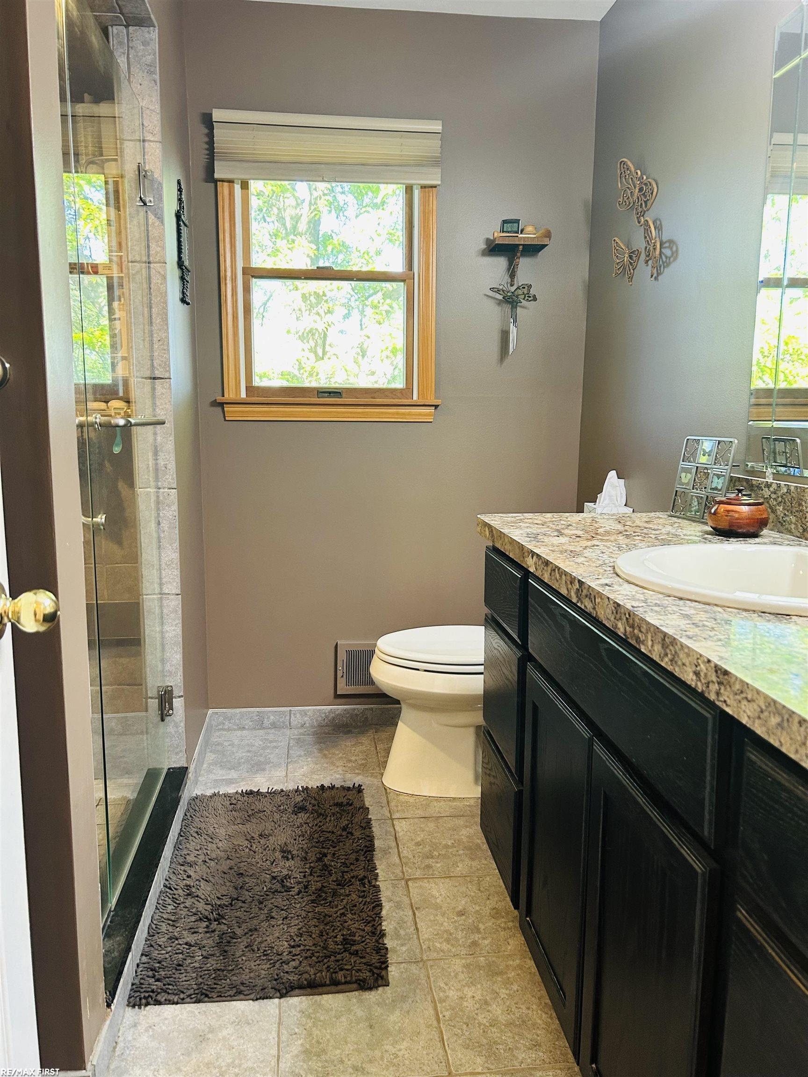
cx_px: 404
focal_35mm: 26
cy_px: 538
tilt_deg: -9.2
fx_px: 809
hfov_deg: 53.1
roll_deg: -1.3
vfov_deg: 67.3
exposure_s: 1/60
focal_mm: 5.7
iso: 160
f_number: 1.5
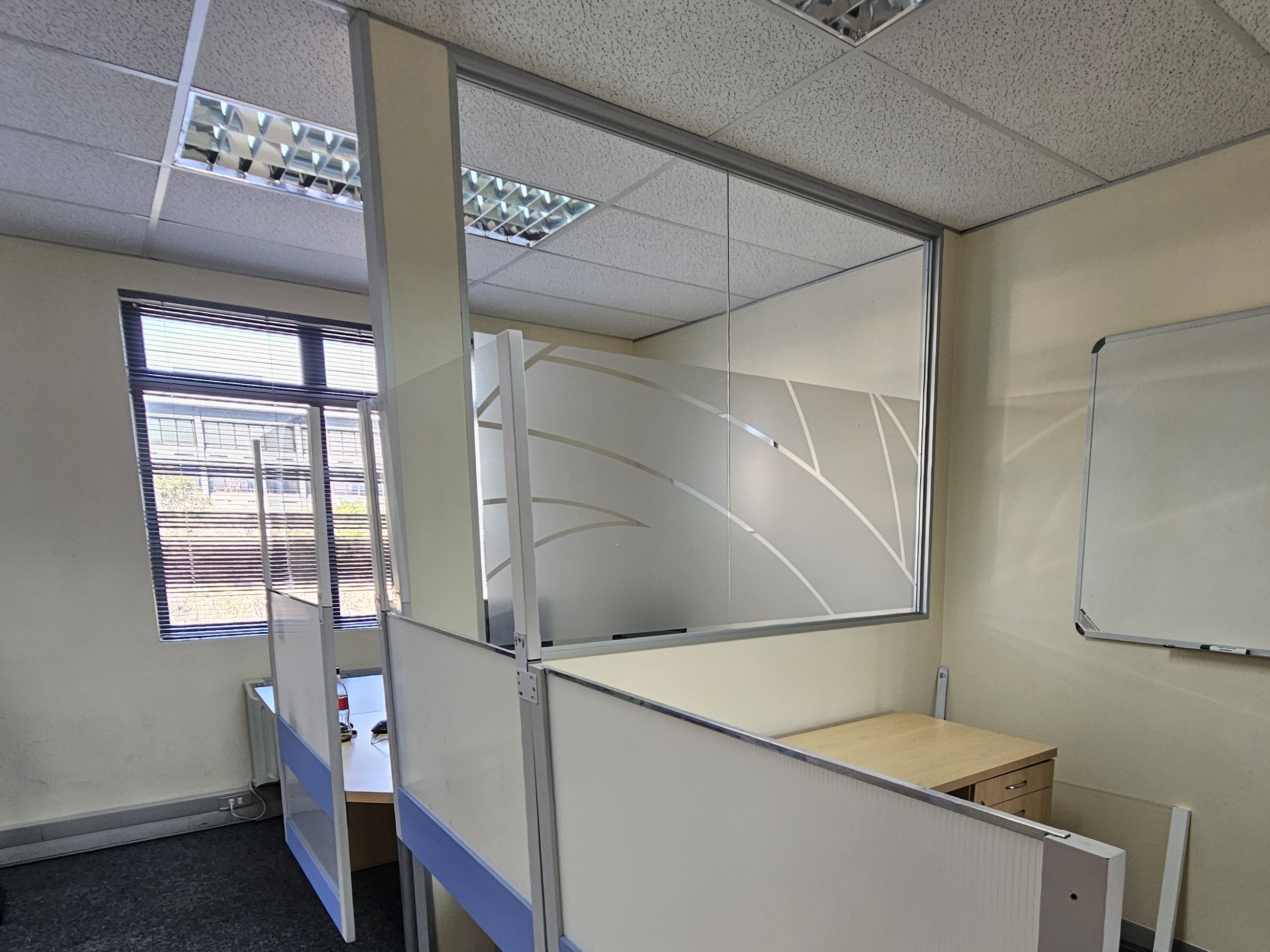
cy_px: 651
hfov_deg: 80.8
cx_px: 763
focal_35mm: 20
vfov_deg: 63.9
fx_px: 734
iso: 125
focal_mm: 2.2
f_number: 2.2
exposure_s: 1/50
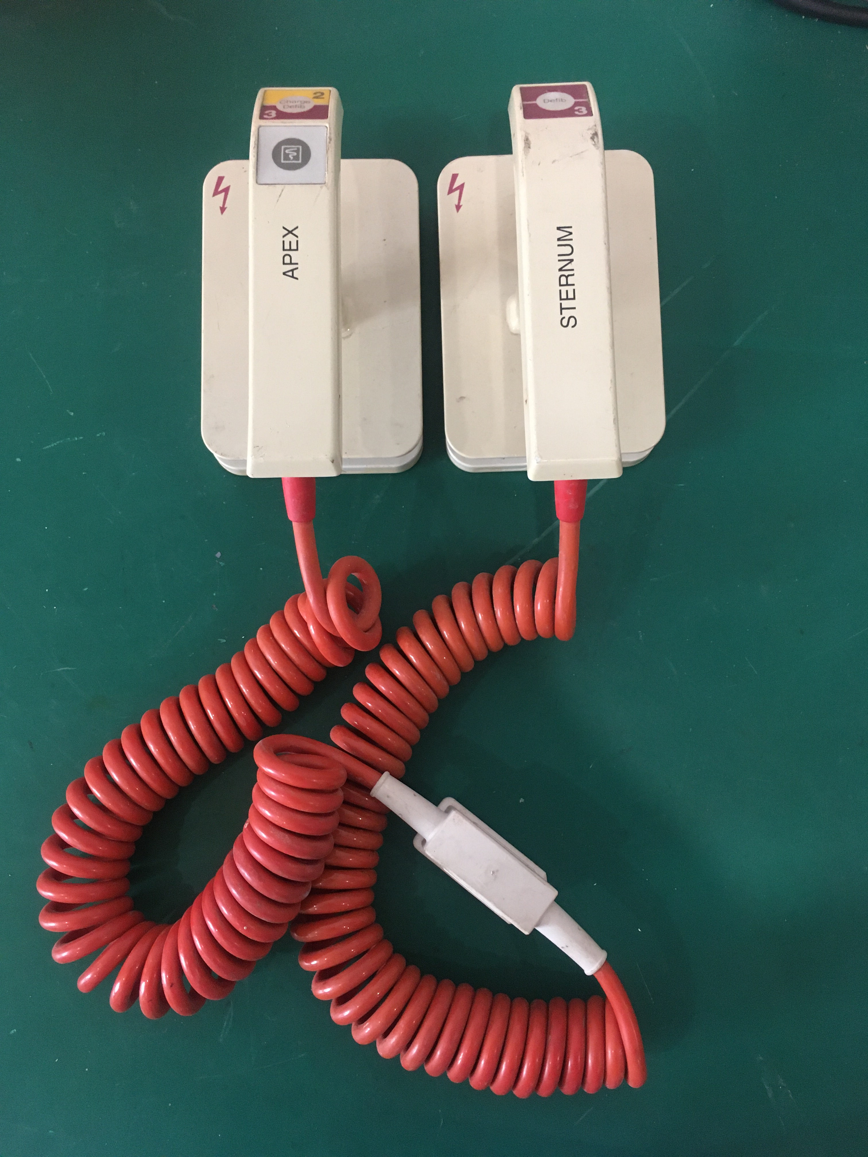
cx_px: 434
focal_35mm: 29
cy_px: 578
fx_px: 970
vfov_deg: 61.7
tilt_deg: -85.4
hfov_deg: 48.2
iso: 200
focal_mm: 4.15
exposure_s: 1/33
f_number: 2.2
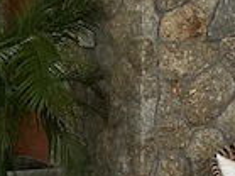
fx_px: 1452
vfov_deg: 6.9
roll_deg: -0.3
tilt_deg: -4.2
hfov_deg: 9.2
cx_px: 59
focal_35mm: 214
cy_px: 78
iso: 25
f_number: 2.2
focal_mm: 4.15
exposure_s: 1/100
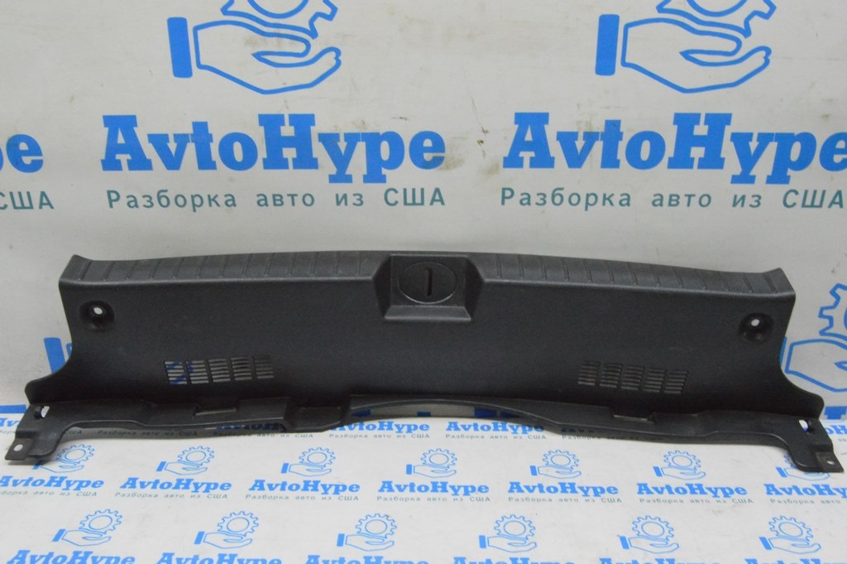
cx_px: 424
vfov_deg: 39.9
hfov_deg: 57.3
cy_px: 282
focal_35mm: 33
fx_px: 776
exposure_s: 1/20
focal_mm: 22
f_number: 20
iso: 6400
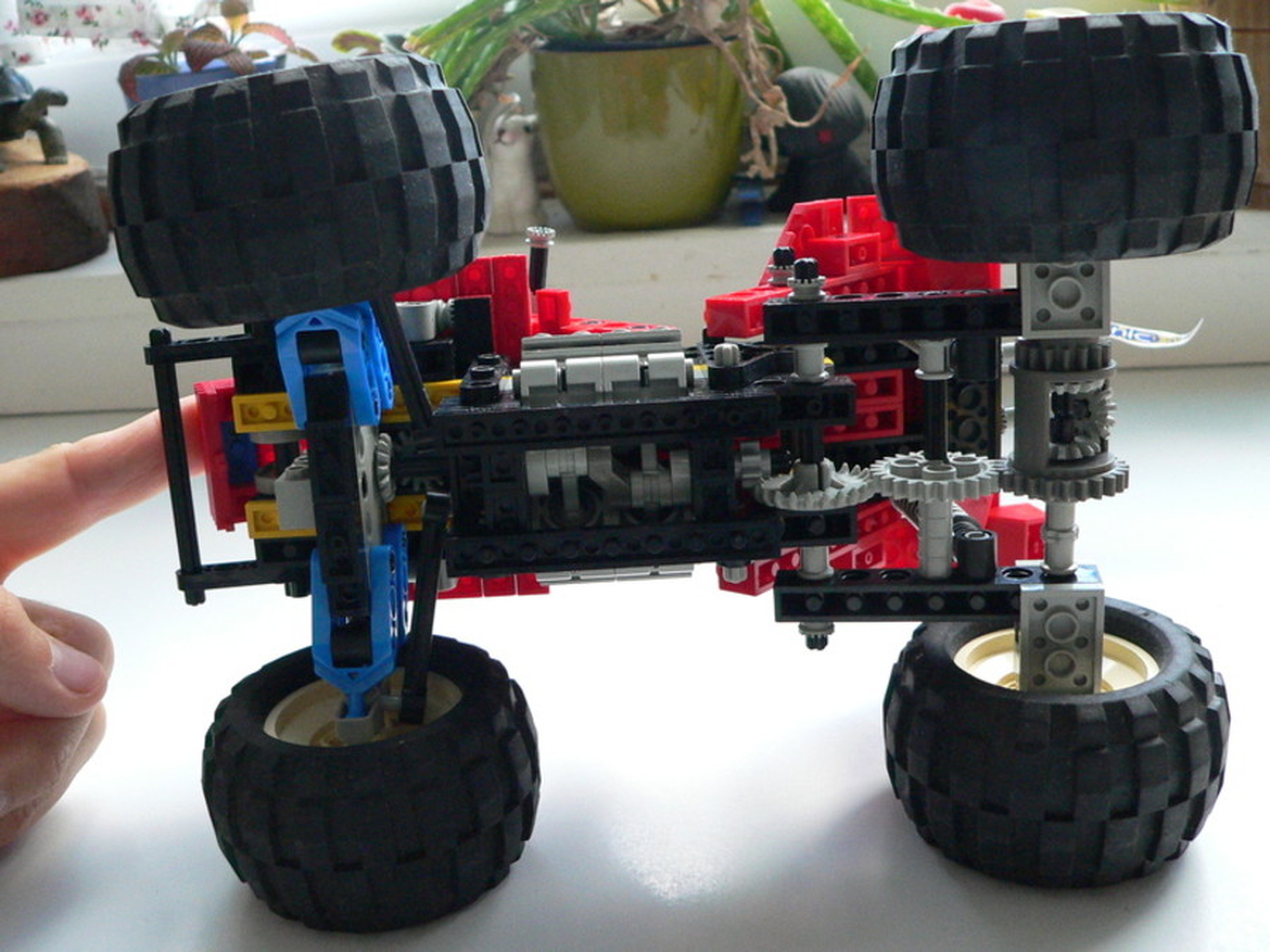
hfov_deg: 51.4
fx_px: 1321
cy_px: 476
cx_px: 635
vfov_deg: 39.7
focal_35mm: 36
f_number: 3.3
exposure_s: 1/100
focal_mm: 6
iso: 400
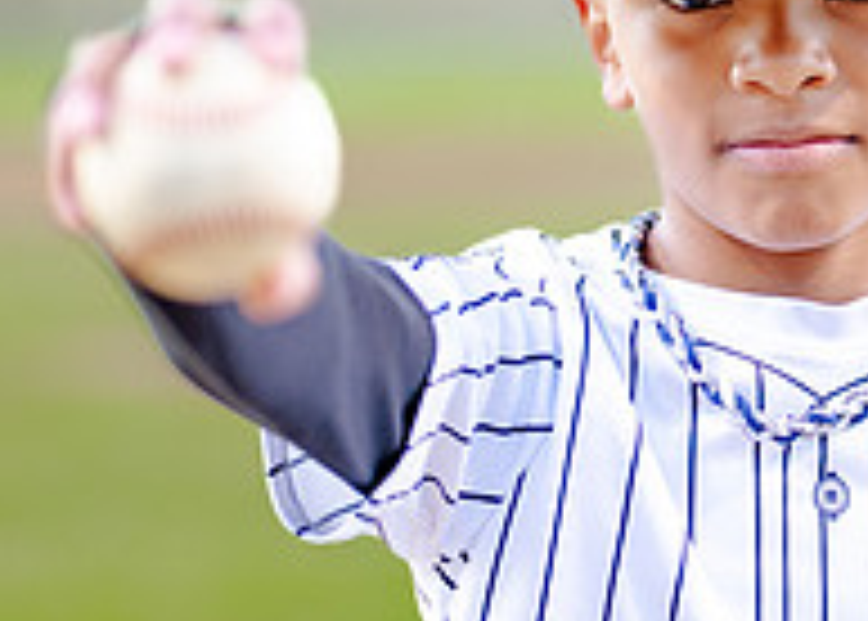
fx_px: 4538
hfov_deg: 10.8
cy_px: 302
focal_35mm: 184
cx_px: 826
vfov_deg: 7.8
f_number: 1.2
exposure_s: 1/500
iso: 400
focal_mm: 50
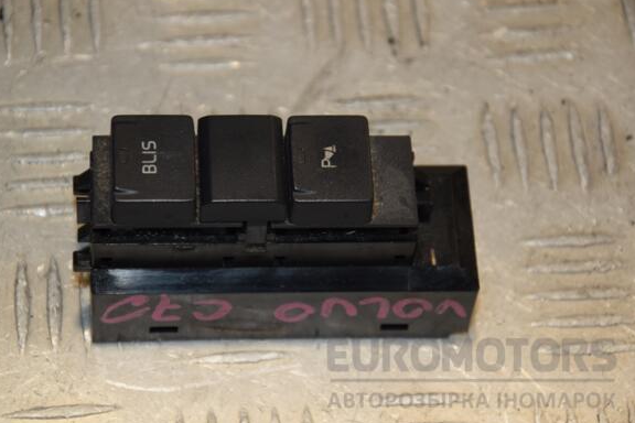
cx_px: 306
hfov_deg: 13.4
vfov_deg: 9.0
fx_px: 2699
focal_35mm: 153
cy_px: 208
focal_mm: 98
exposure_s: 1/200
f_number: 6.3
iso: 800
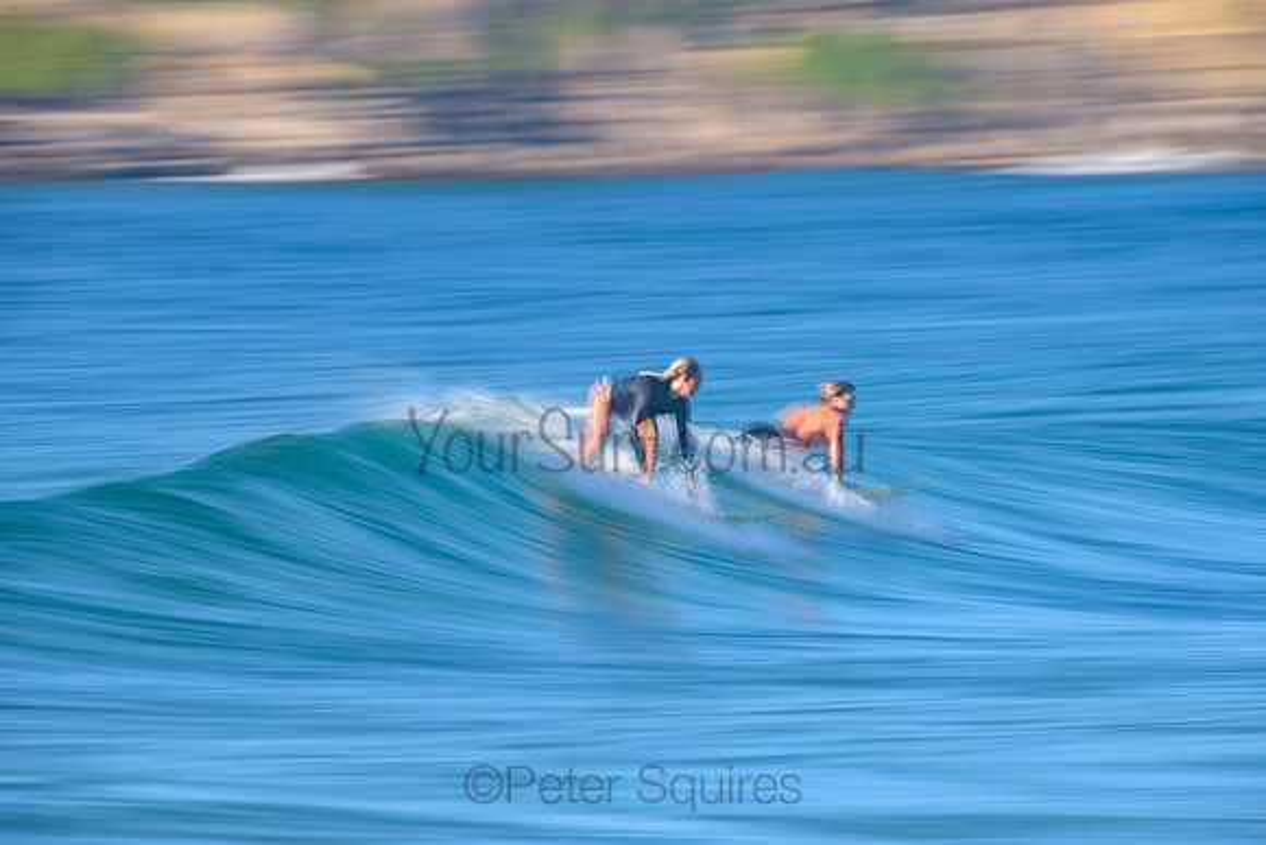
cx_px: 633
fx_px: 17587
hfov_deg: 4.1
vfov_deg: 2.8
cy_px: 422
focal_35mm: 500
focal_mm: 500
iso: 31
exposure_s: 1/6
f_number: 11
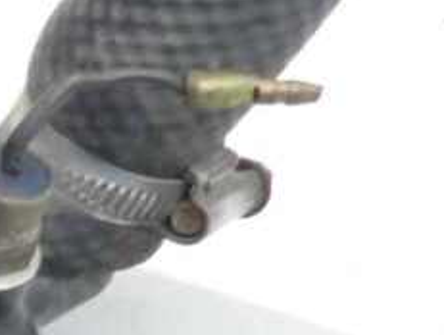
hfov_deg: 10.1
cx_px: -734
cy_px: 544
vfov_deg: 8.9
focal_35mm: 162
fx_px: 2081
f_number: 3.3
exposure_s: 1/8
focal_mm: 4.1
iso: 125
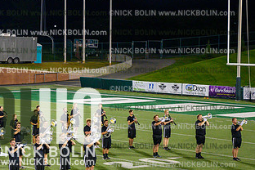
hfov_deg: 15.6
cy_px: 127
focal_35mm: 130
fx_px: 921
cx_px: 43
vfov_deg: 10.5
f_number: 4
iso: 4000
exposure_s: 1/1000
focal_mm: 70
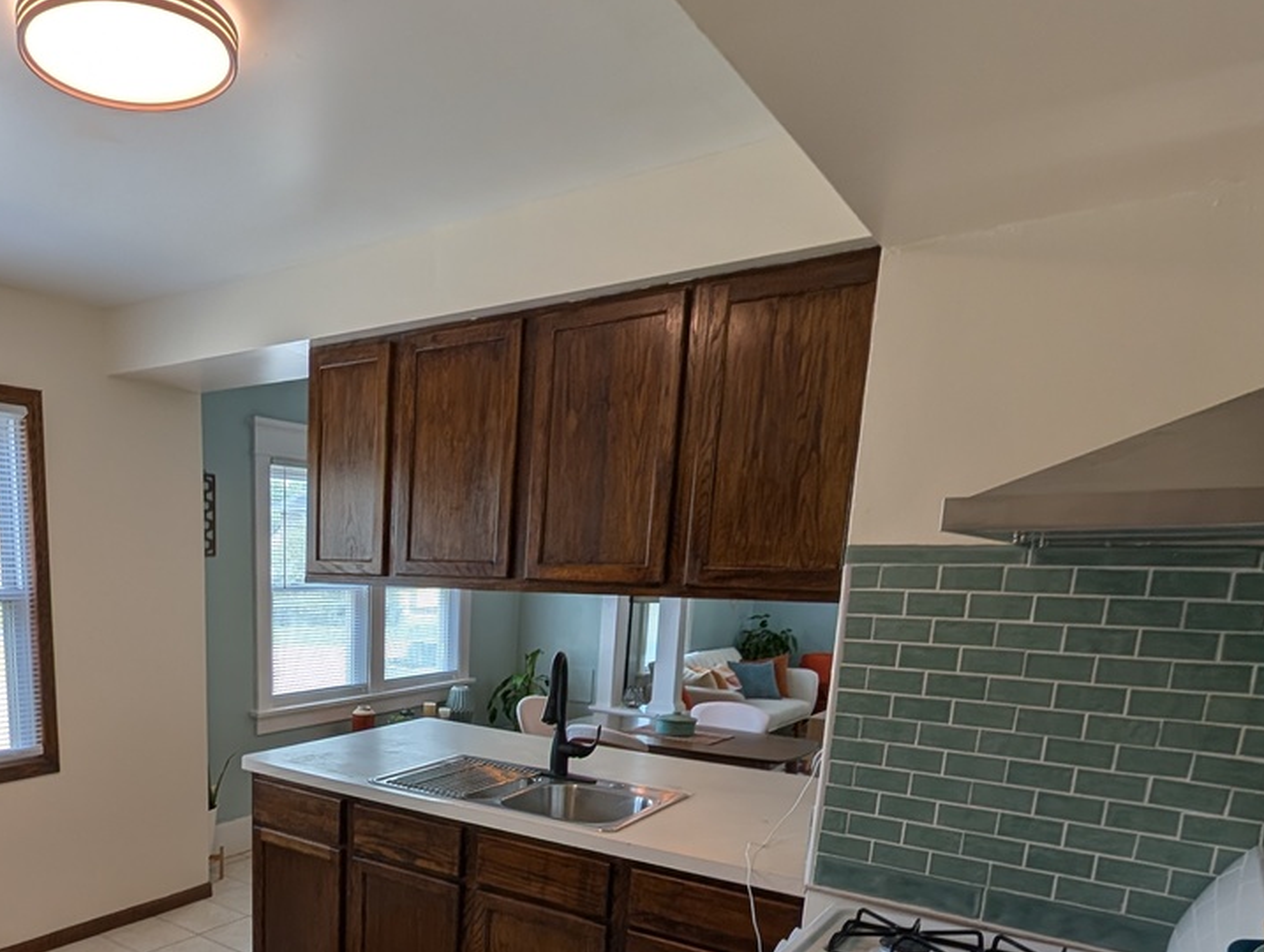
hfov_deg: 66.8
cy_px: 749
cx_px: 309
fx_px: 878
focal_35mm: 24
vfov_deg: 53.5
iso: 57
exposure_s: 1/266
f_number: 1.7
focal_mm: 2.02
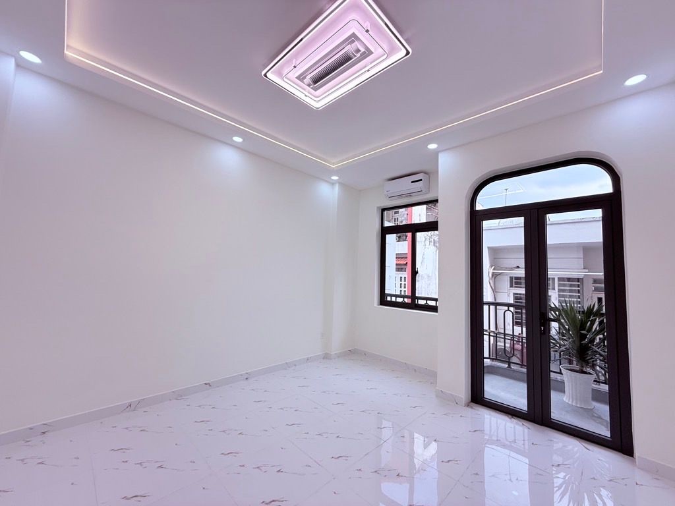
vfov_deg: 85.7
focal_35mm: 14
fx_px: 273
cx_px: 338
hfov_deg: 102.1
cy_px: 253
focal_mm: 2.22
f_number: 2.2
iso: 64
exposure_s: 1/196
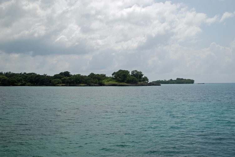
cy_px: 78
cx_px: 118
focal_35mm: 42
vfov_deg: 32.0
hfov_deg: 46.3
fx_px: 274
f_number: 9.5
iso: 100
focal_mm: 28
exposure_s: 1/350
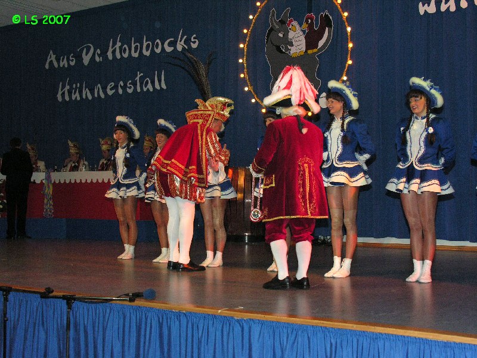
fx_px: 689
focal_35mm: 50
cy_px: 179
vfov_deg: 29.1
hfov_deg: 38.2
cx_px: 238
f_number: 4.4
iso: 200
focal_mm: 12.7
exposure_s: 1/60.1
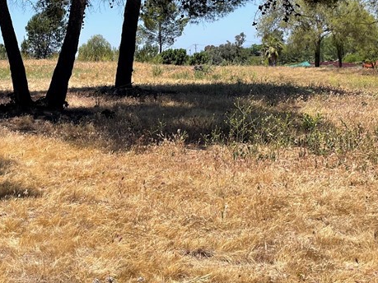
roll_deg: +4.9
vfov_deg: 25.1
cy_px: 100
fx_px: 633
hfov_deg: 32.8
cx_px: 109
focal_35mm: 58
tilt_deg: -3.8
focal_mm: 4.2
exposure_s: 1/2398
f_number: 1.6
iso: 32
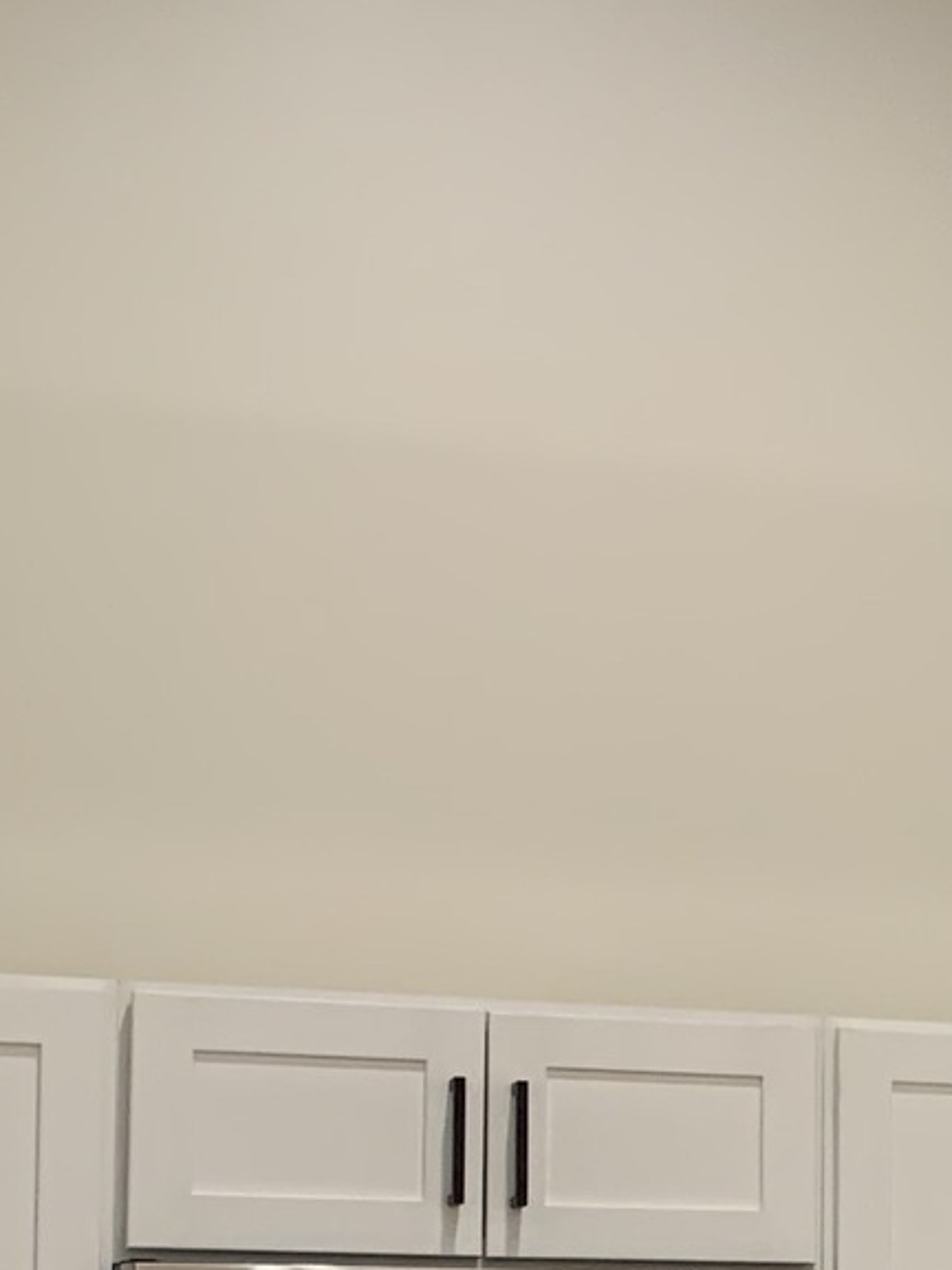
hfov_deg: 13.2
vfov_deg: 18.4
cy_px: 1279
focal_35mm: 104
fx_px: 3814
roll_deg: +0.5
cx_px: 1532
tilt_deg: +5.1
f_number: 1.8
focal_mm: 4.25
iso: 250
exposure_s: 1/60
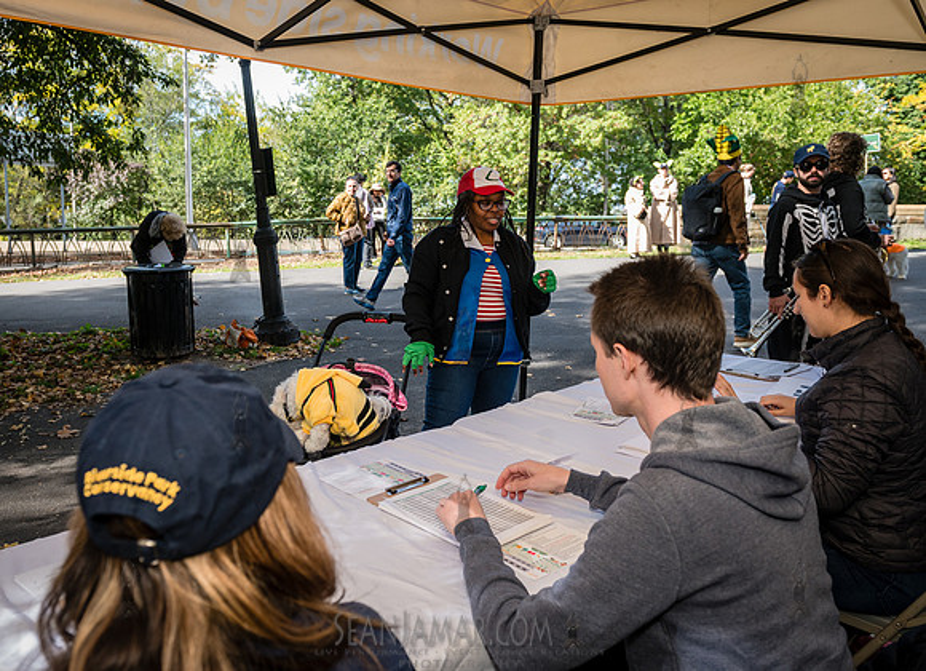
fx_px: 735
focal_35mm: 28
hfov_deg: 63.9
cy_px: 304
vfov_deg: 49.0
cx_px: 374
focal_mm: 24
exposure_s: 1/1000
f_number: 5
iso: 1000
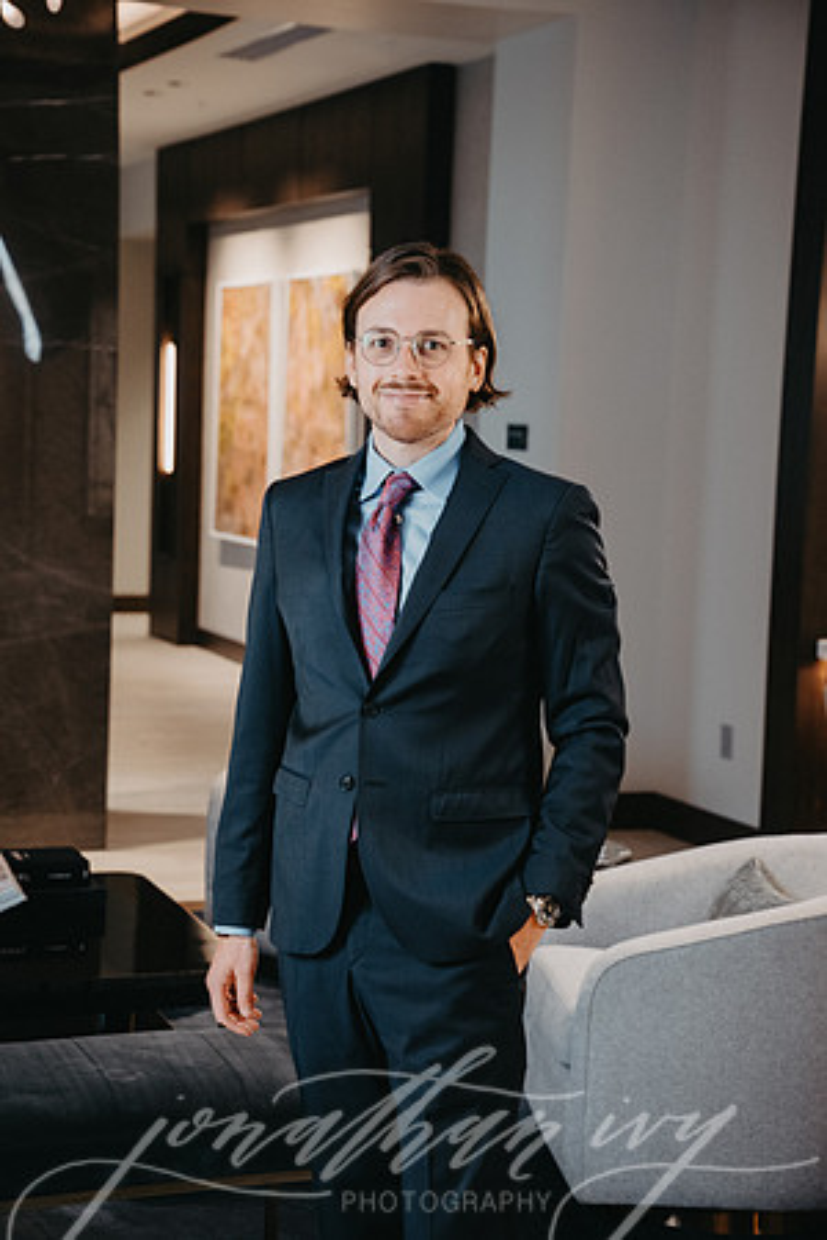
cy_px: 620
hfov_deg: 19.5
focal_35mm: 70
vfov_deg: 28.8
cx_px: 414
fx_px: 2412
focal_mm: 70
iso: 2000
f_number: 4.5
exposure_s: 1/125
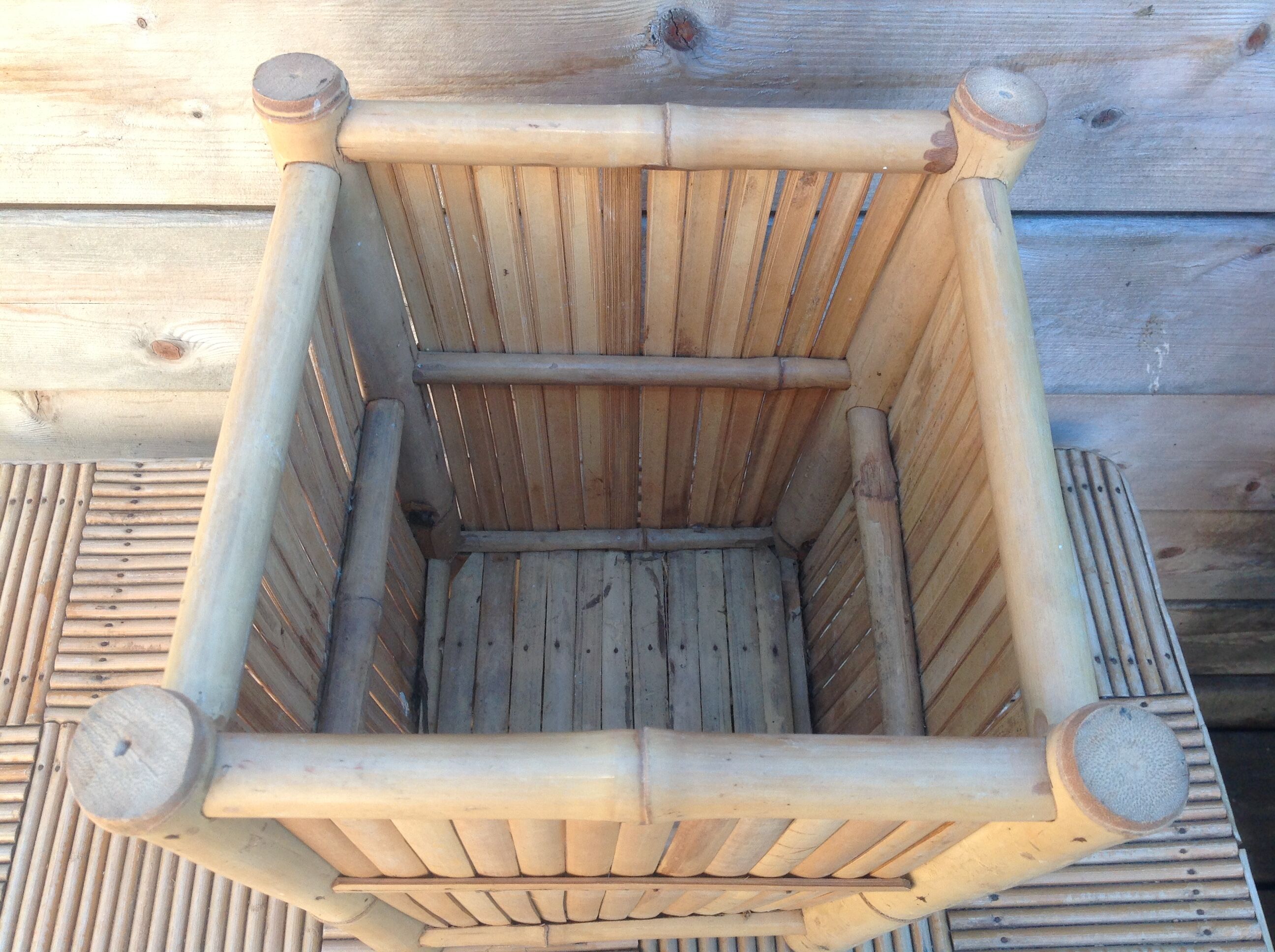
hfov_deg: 52.7
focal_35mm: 35
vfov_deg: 40.6
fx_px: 1287
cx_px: 638
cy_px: 476
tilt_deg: -57.1
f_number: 2.4
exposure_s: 1/120
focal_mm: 4.28
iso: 64
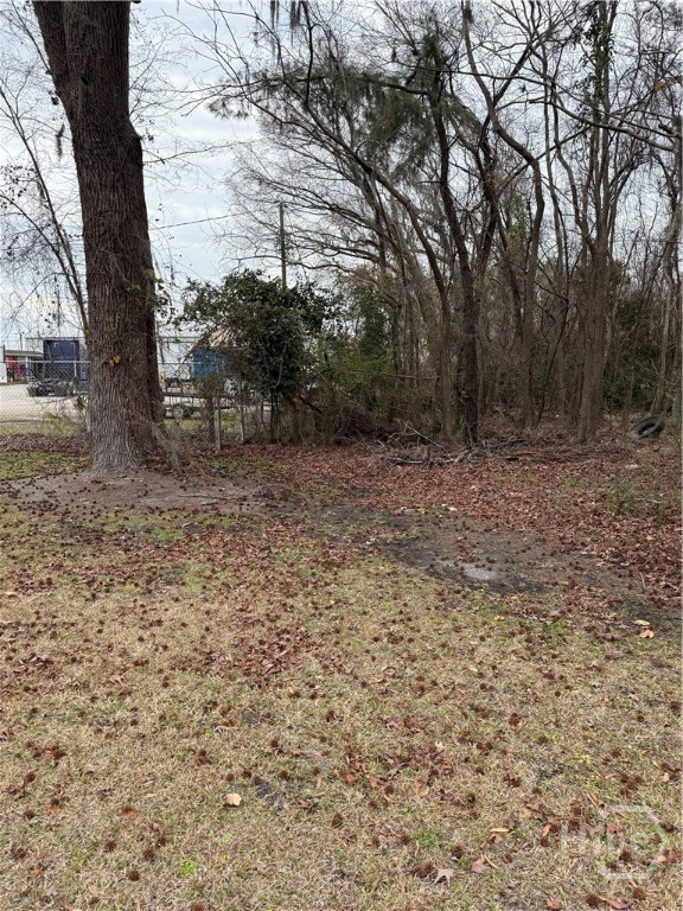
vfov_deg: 71.6
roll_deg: -0.6
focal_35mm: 24
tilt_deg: -6.1
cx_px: 342
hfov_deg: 56.8
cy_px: 456
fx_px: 631
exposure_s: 1/1018
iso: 100
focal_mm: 6.76
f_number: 1.78
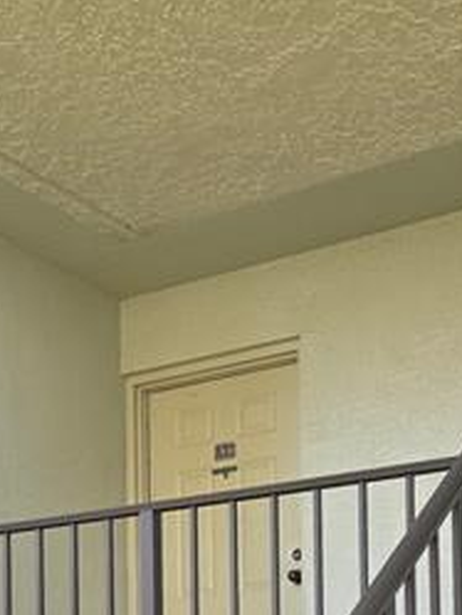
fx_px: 1262
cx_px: 217
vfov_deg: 25.1
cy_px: 706
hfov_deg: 20.7
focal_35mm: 71
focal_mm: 5.4
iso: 25
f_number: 1.8
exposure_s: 1/126
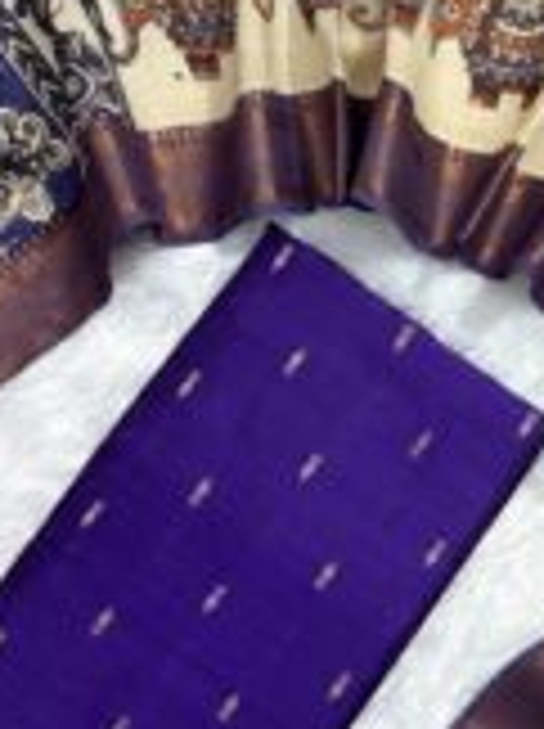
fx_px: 1471
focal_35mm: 70
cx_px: 470
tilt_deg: -87.3
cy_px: 430
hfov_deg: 20.6
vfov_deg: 27.8
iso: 160
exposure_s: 1/50
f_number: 1.6
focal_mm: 5.96
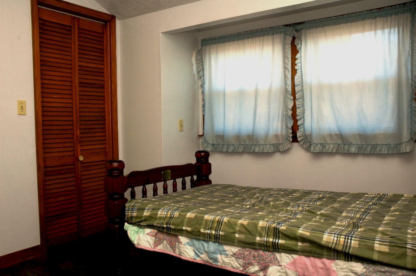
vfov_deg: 39.9
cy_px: 138
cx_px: 208
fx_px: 381
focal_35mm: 33
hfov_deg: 57.3
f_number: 7.1
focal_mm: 22
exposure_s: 1/80
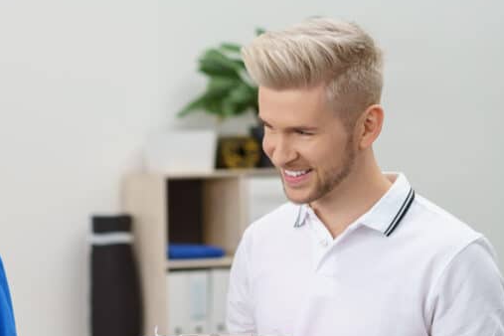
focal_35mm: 111
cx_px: 15
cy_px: 315
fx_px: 1554
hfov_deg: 18.0
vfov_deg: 12.2
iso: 100
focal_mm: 55
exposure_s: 1/160
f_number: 2.5
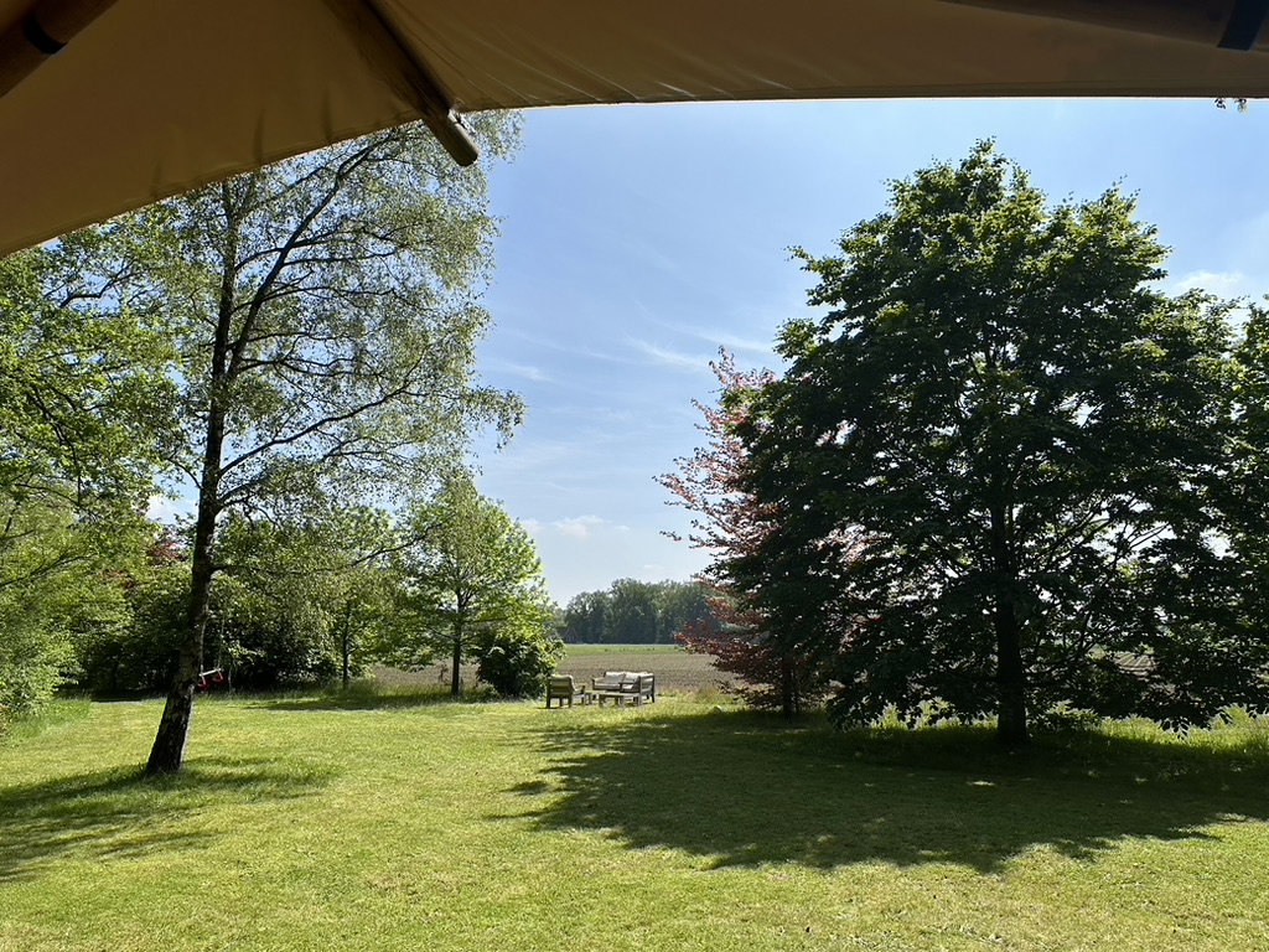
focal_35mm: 24
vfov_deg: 56.8
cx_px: 634
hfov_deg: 71.6
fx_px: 880
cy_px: 476
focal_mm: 6.86
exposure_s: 1/6211
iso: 80
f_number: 1.78
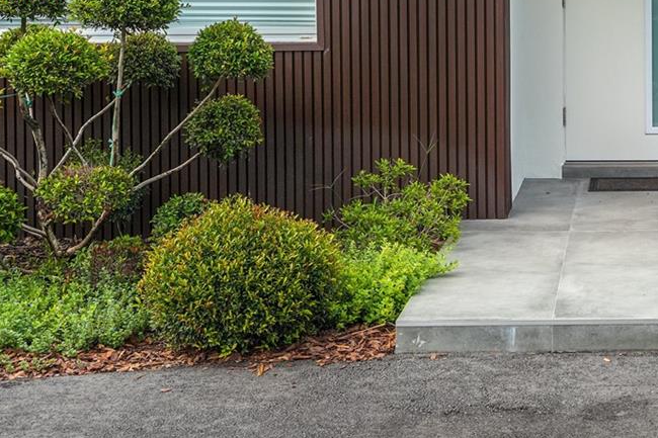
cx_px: 648
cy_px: -8
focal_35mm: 64
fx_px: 1169
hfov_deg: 29.5
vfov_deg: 20.5
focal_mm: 26
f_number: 6.3
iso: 640
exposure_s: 1/2500
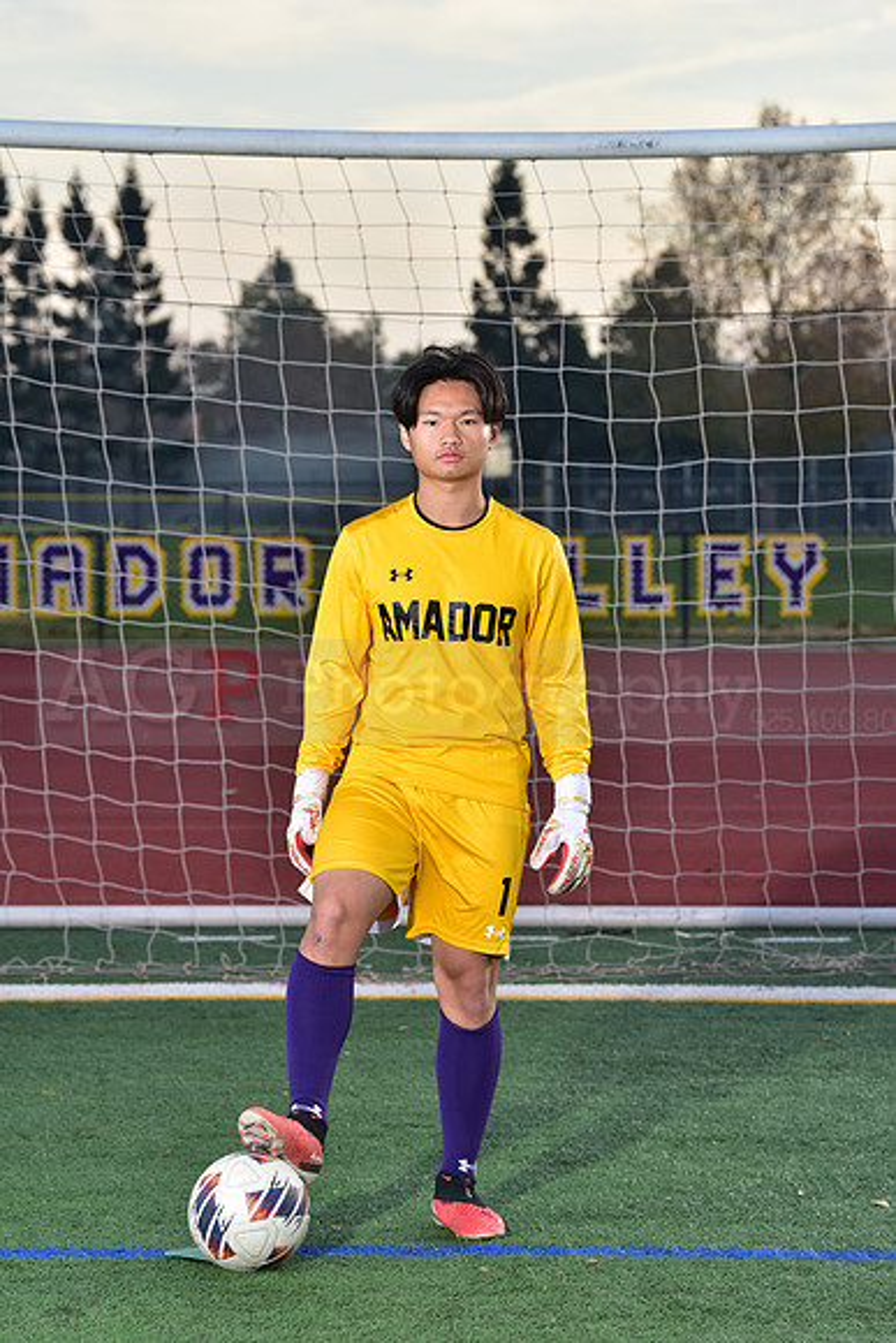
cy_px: 672
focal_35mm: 122
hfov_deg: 11.2
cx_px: 448
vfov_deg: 16.8
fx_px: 4552
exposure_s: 1/200
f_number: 7.1
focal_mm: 122
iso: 400
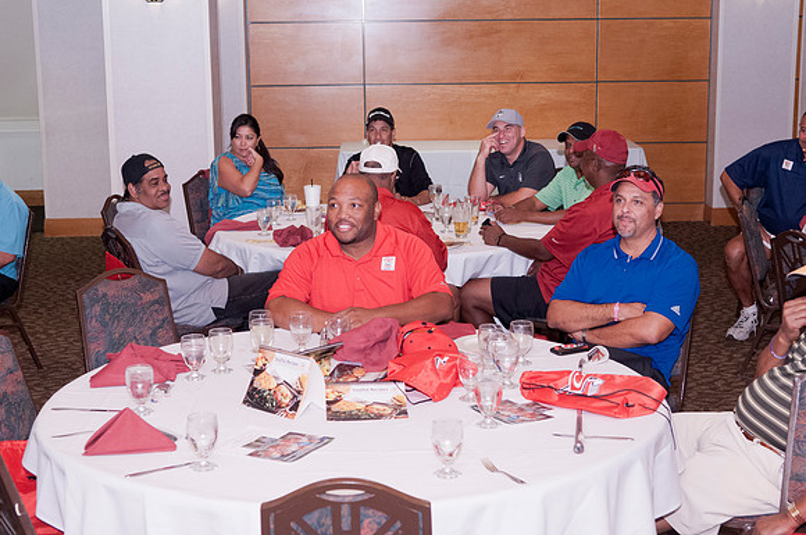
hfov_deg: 35.1
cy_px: 268
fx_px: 1274
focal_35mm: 57
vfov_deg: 23.7
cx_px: 403
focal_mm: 38
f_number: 4
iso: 1250
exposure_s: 1/100
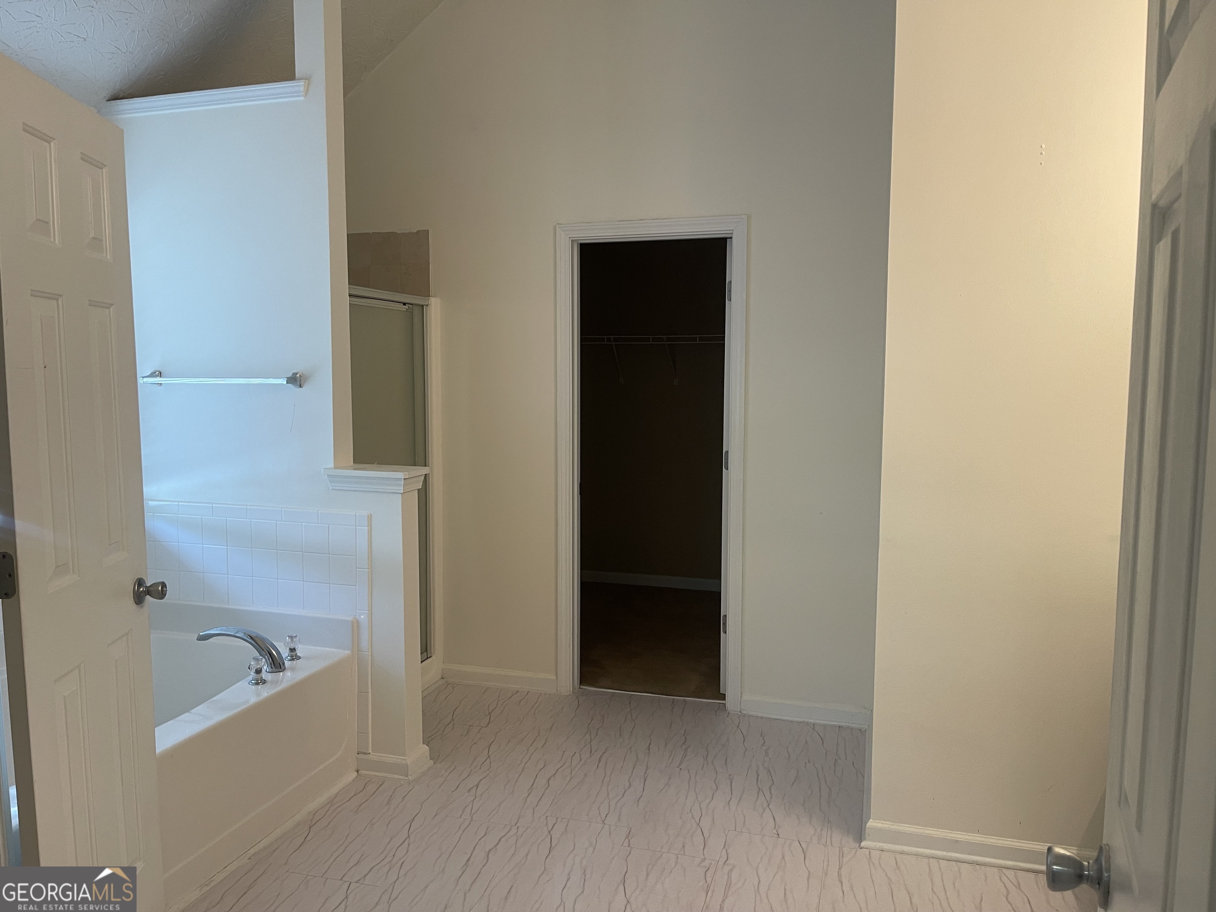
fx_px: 878
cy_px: 456
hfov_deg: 69.4
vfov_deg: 54.9
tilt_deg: -5.0
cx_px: 608
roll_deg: -0.6
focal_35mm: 25
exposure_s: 1/60
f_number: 1.6
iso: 100
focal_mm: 5.1
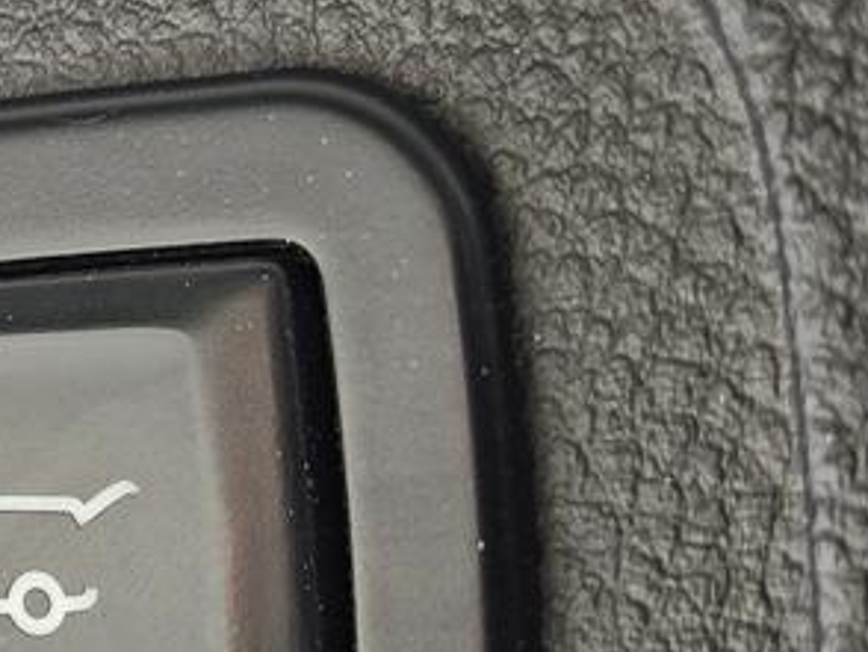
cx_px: -83
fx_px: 2510
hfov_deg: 18.9
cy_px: 475
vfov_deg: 14.8
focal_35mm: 100
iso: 25
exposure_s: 1/180
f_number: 1.8
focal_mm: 5.4
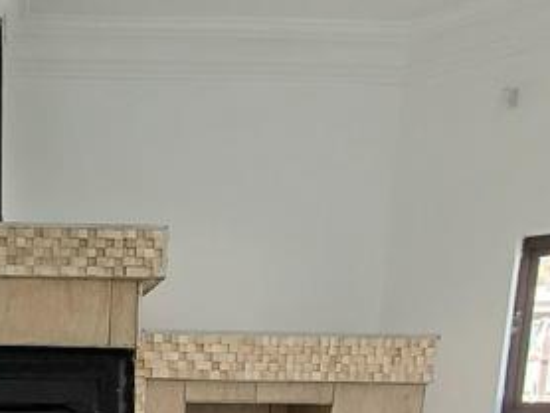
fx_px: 732
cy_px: 510
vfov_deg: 27.4
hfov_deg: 37.8
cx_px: 32
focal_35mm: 46
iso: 50
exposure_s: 1/101
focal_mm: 1.64
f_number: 2.2
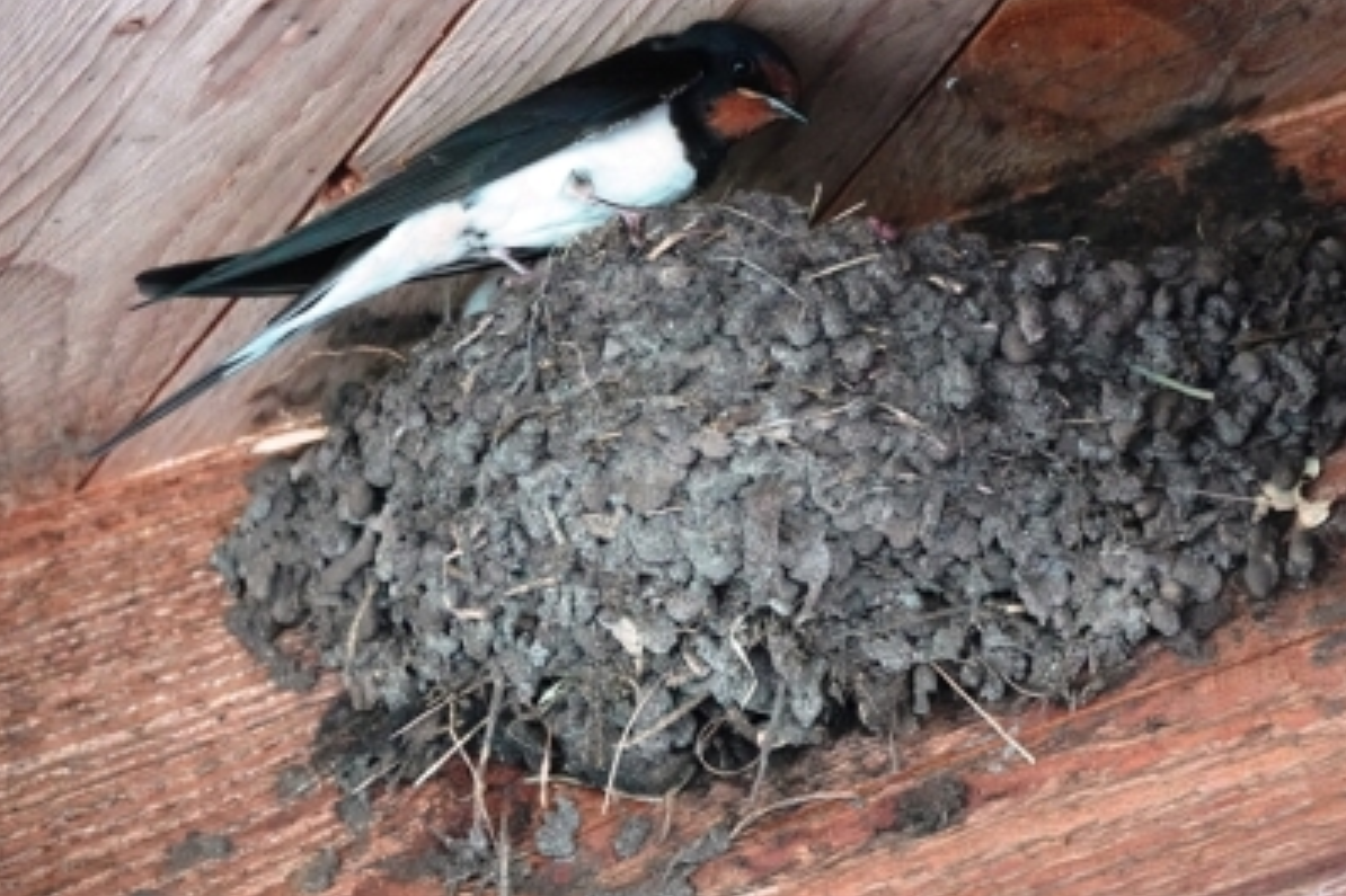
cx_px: 685
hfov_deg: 7.0
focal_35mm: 295
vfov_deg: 4.7
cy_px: 453
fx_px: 11025
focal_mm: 97.49
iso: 3200
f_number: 4
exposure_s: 1/160
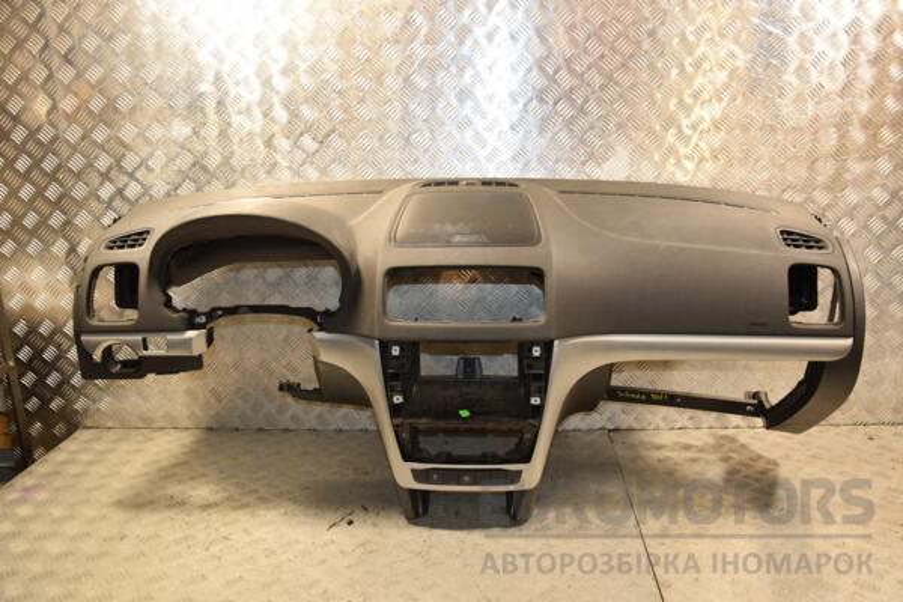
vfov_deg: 40.0
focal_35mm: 33
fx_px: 828
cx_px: 452
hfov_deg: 57.2
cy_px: 301
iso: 800
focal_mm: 22
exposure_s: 1/160
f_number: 5
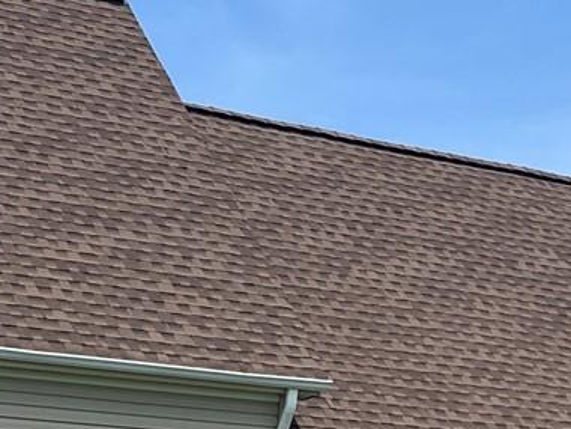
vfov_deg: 10.6
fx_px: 2309
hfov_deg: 12.9
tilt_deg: +12.7
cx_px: 998
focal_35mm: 140
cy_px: 169
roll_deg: +0.5
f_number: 1.5
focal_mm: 5.7
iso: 50
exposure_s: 1/4115
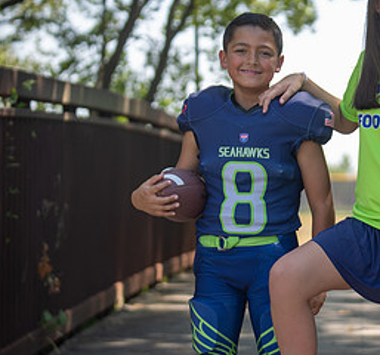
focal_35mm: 162
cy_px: 221
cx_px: 346
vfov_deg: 10.4
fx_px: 1947
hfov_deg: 11.1
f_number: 2.8
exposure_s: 1/400
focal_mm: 70
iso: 100
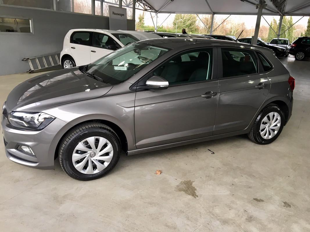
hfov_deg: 61.7
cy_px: 116
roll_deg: -3.6
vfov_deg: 48.2
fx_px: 260
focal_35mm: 29
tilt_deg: -17.1
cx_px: 155
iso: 32
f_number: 2.2
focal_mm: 4.15
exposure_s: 1/33
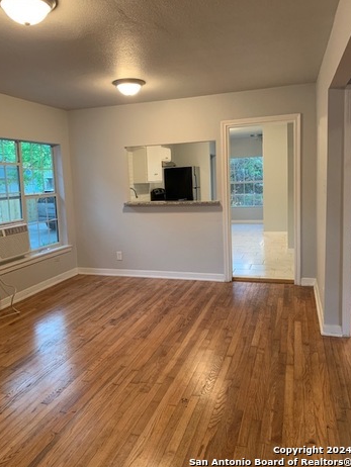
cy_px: 225
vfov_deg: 65.3
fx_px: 365
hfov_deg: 51.4
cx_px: 172
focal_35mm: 27
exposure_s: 1/60
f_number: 1.8
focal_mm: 4.25
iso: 200
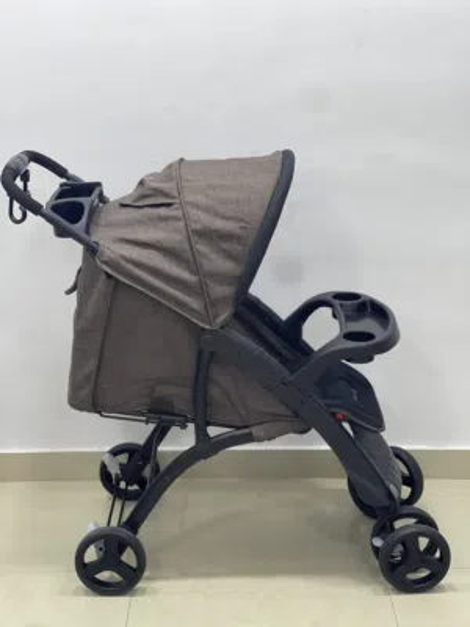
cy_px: 314
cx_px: 235
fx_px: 1159
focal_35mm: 64
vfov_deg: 30.3
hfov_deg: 22.9
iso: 160
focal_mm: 7.5
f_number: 2.2
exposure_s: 1/100
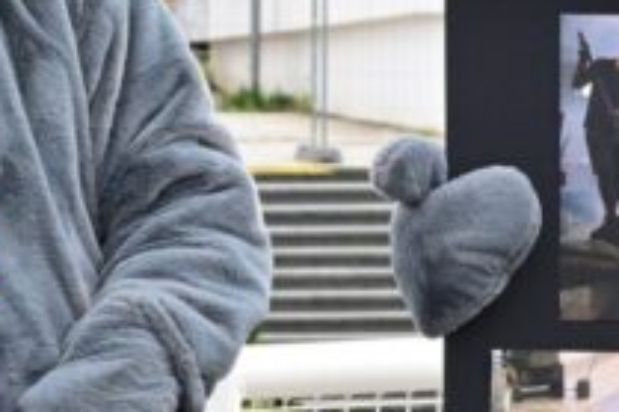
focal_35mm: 543
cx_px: 388
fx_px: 9329
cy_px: 285
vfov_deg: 2.5
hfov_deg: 3.8
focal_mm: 74
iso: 280
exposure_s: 1/125
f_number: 11
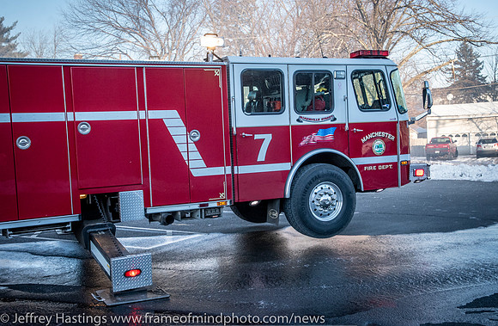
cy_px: 163
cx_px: 255
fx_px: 608
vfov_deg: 30.0
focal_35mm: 44
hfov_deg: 44.5
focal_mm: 28
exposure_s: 1/500
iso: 1000
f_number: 8
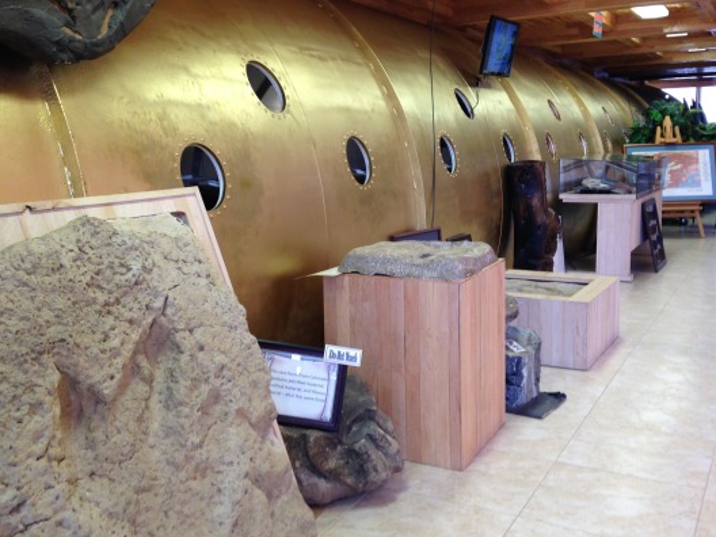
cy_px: 250
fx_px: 827
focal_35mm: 40
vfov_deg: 35.9
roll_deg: +1.3
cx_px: 316
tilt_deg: -9.0
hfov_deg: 46.7
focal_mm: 4.12
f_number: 2.4
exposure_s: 1/24
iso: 50
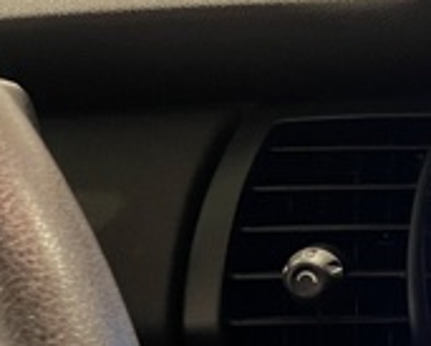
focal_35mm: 95
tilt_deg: -21.4
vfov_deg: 15.4
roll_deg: -0.5
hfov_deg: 17.0
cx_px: 754
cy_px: 450
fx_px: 1213
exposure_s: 1/30
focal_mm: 4.2
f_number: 1.6
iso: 640
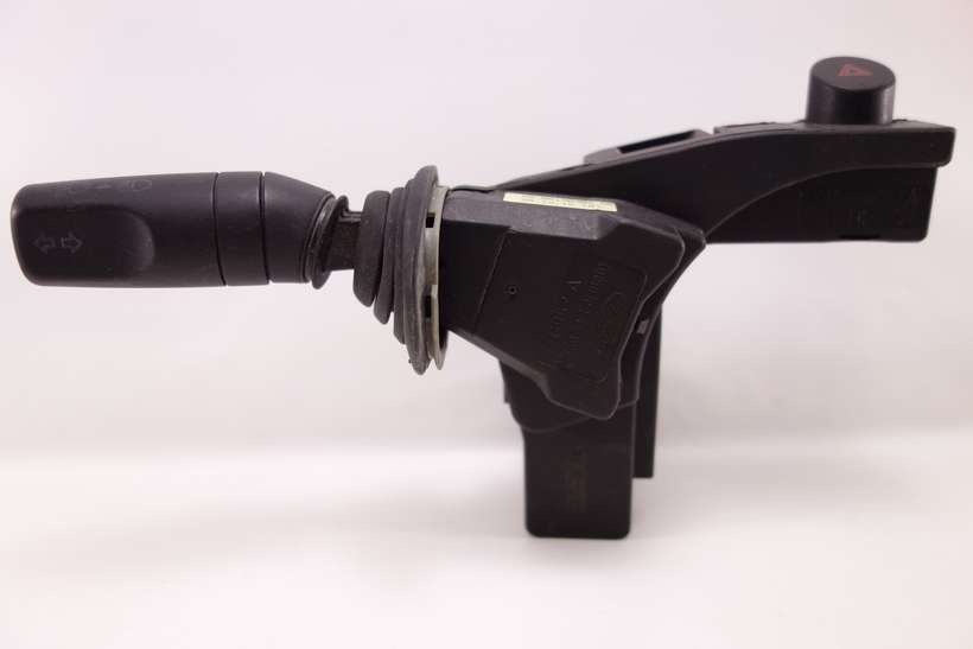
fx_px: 757
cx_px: 486
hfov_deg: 65.5
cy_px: 324
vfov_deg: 46.4
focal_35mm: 28
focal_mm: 10.4
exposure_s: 1/100
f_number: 2
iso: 125
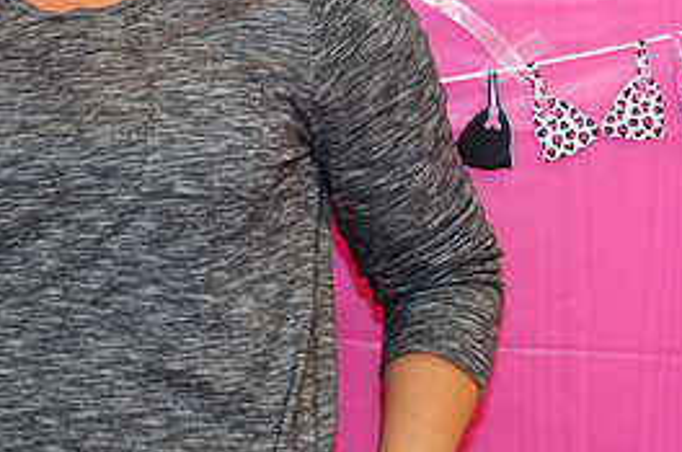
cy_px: -19
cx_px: 3
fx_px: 2801
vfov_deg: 9.2
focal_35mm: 148
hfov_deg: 13.7
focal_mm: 45
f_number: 5.6
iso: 640
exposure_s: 1/60
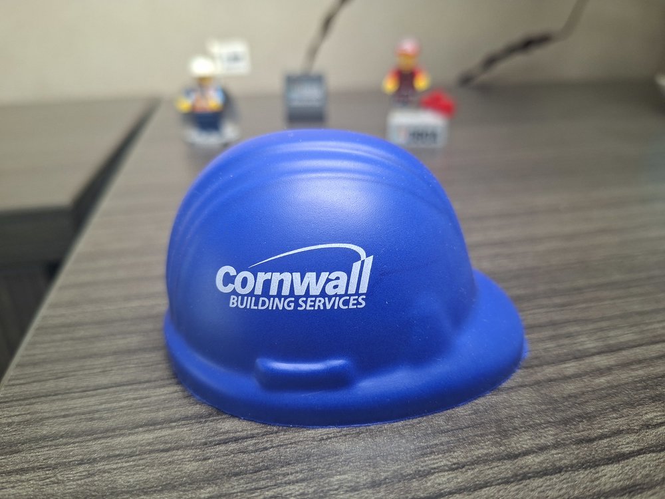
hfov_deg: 73.9
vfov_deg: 58.9
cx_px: 332
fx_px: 442
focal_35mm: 23
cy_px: 250
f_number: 1.8
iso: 200
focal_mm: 5.54
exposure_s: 1/60
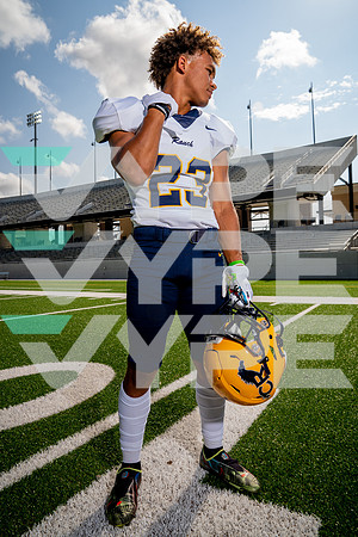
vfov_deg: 73.7
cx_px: 179
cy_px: 268
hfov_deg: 53.1
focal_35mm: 24
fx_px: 358
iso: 100
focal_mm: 24
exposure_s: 1/250
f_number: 7.1
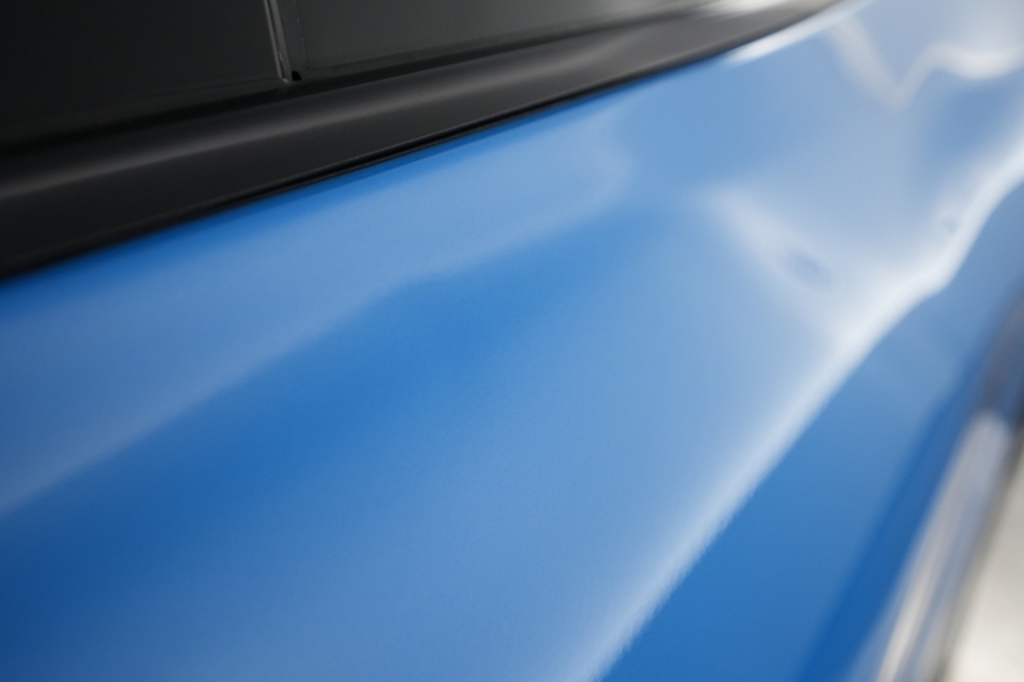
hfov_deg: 65.5
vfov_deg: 46.4
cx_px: 512
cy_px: 341
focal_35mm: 28
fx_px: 796
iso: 1250
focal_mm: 28
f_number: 4.5
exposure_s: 1/100
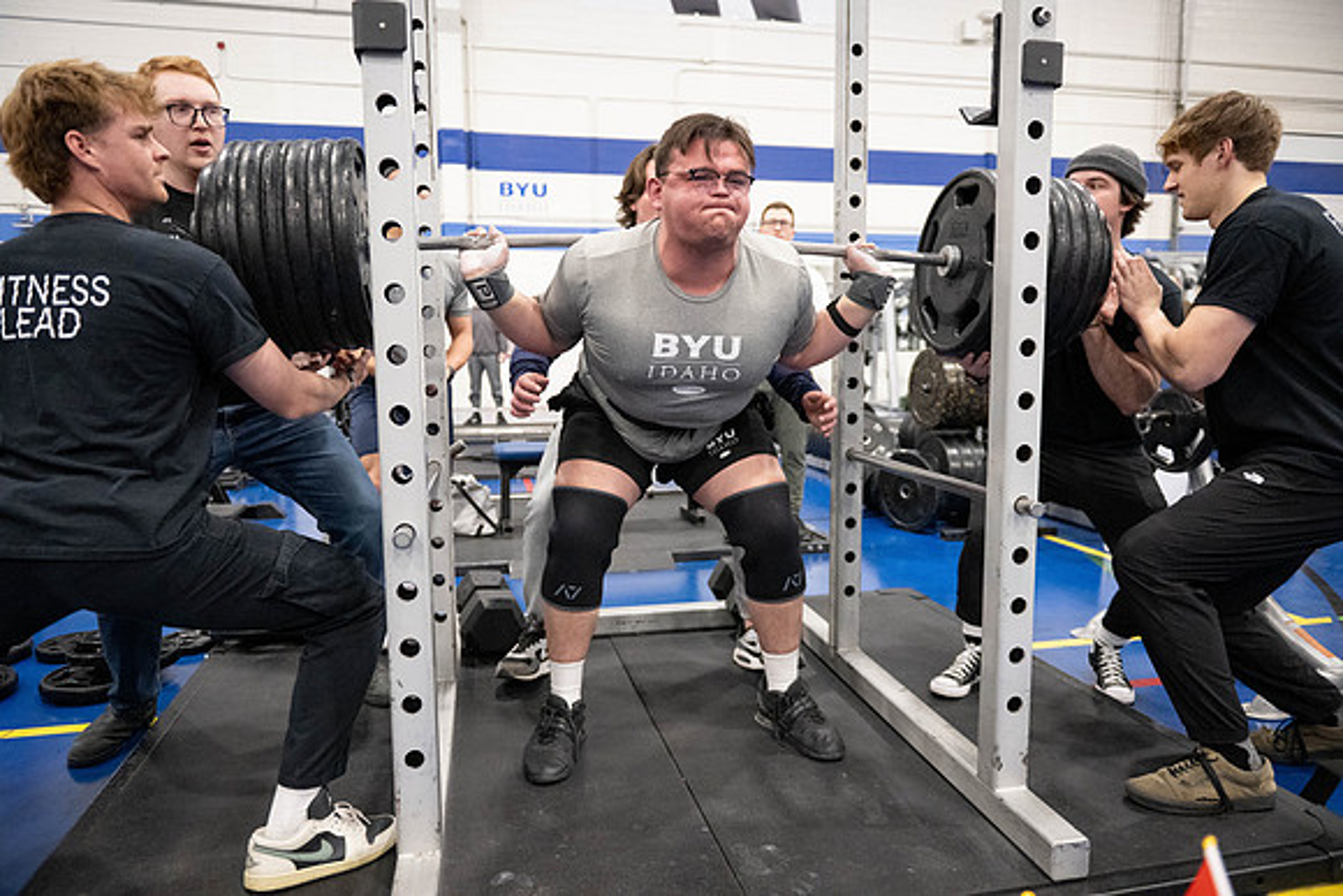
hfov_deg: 73.7
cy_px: 448
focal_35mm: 24
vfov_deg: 53.2
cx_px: 672
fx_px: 896
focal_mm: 24
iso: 6400
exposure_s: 1/250
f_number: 2.8
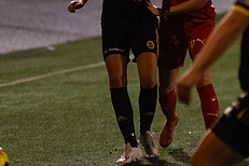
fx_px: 3078
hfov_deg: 4.6
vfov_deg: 3.1
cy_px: 34
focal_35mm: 445
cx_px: 170
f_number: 2.8
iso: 8000
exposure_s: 1/640
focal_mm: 175
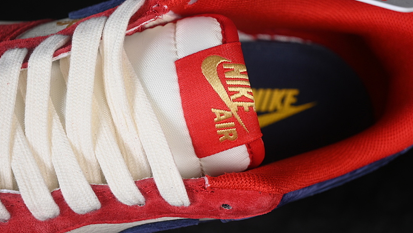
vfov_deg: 15.3
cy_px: 101
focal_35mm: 79
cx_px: 206
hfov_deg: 26.9
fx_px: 865
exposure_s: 1/60
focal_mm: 50
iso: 160
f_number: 7.1
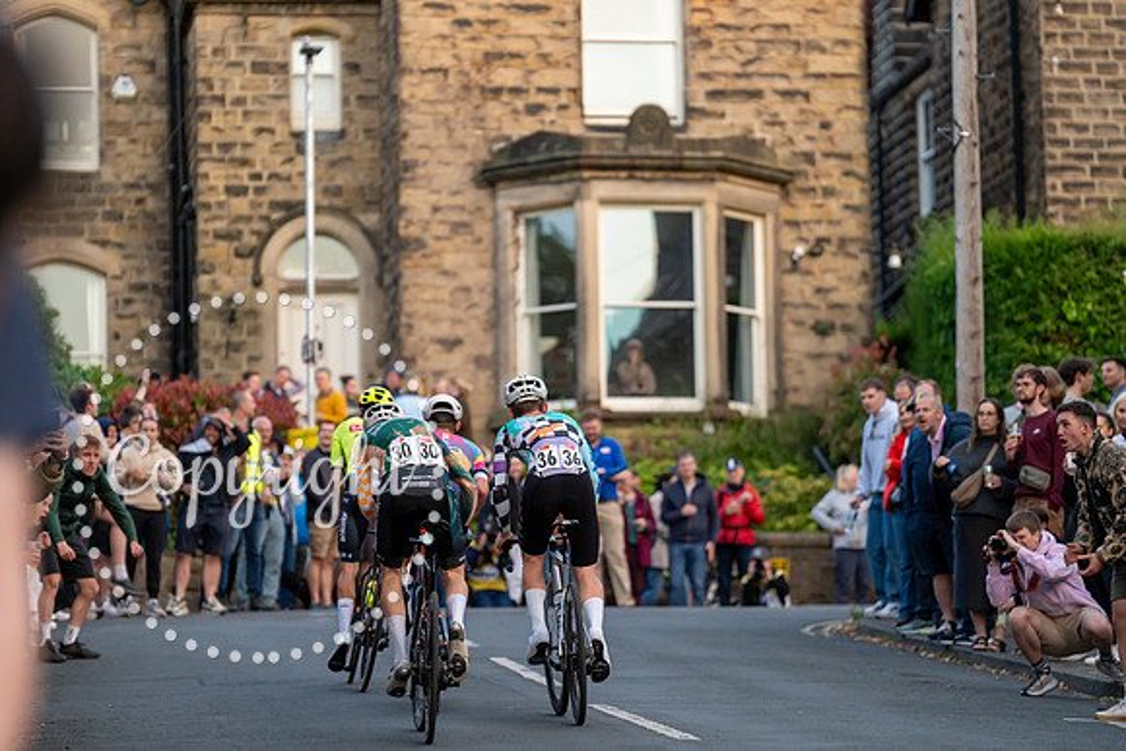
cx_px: 563
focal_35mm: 159
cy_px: 376
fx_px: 4974
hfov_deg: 12.9
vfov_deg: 8.6
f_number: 2.8
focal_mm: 159
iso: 2000
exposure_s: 1/1000
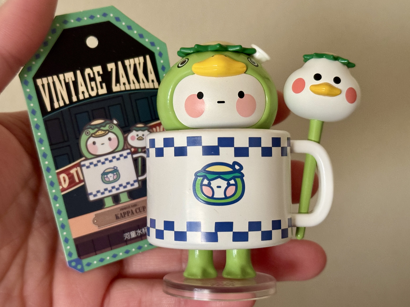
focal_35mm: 48
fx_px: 569
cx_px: 205
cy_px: 154
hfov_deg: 39.7
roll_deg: +0.6
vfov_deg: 30.3
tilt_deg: -15.5
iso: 400
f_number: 1.78
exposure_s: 1/40
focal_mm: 6.76
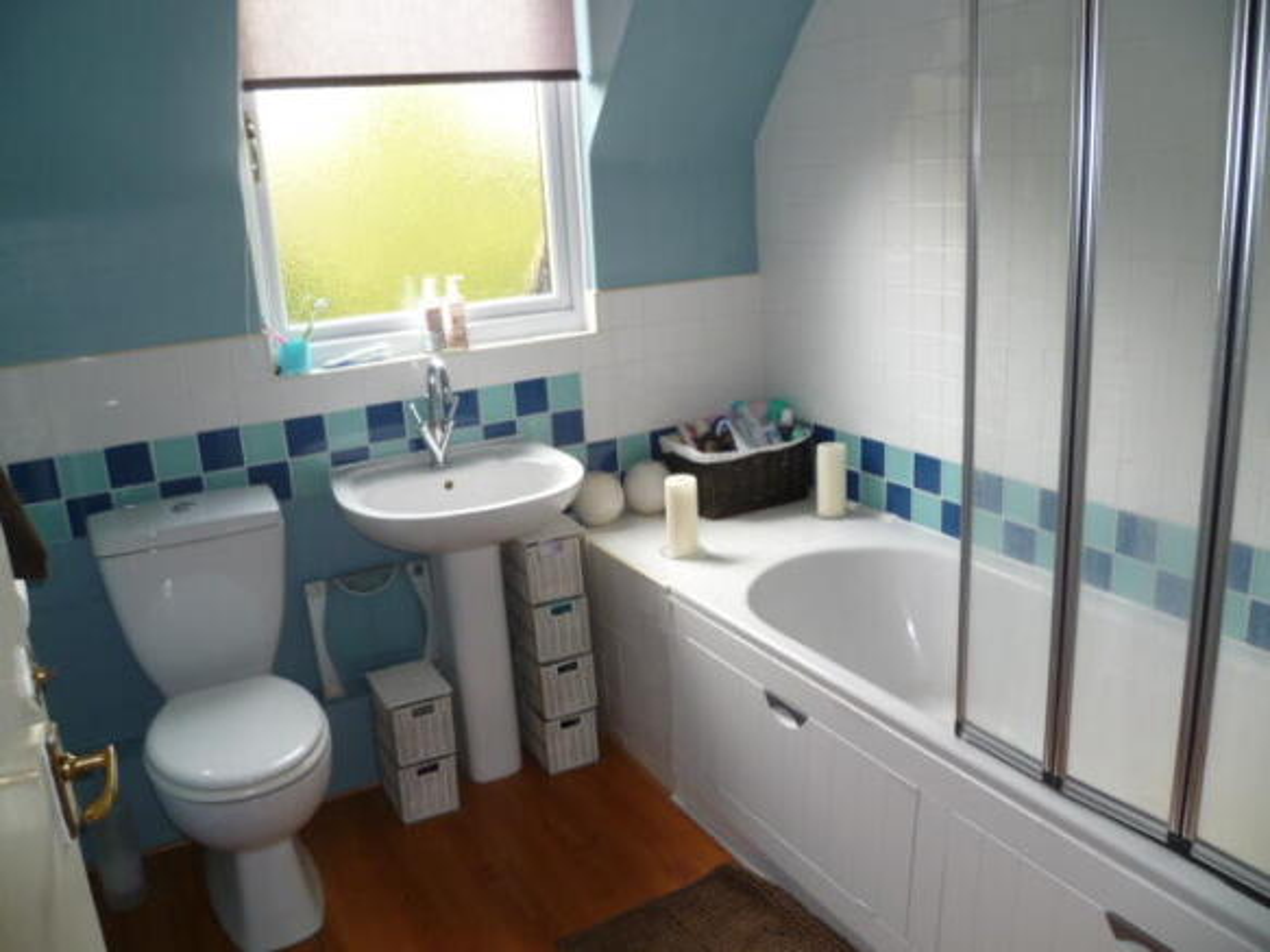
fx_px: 1027
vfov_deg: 49.7
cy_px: 476
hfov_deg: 63.5
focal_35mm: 28
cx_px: 635
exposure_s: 1/30
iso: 100
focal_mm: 5
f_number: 2.8
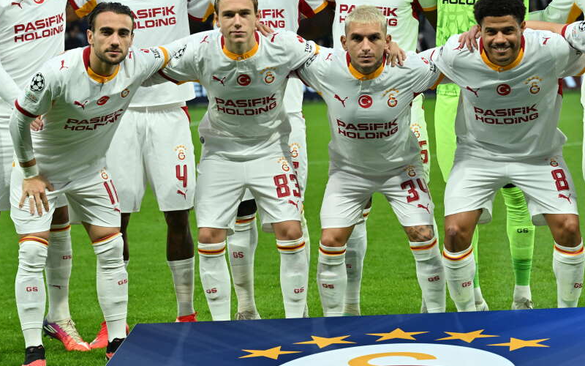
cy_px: 134
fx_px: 2678
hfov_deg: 12.5
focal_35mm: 168
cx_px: 340
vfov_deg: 7.8
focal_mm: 103
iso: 900
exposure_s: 1/400
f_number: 4.5
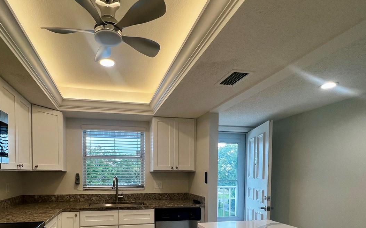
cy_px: 185
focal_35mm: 21
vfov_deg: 53.2
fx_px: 209
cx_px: 155
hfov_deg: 81.7
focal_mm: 1.57
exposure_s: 1/120
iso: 80
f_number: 1.8
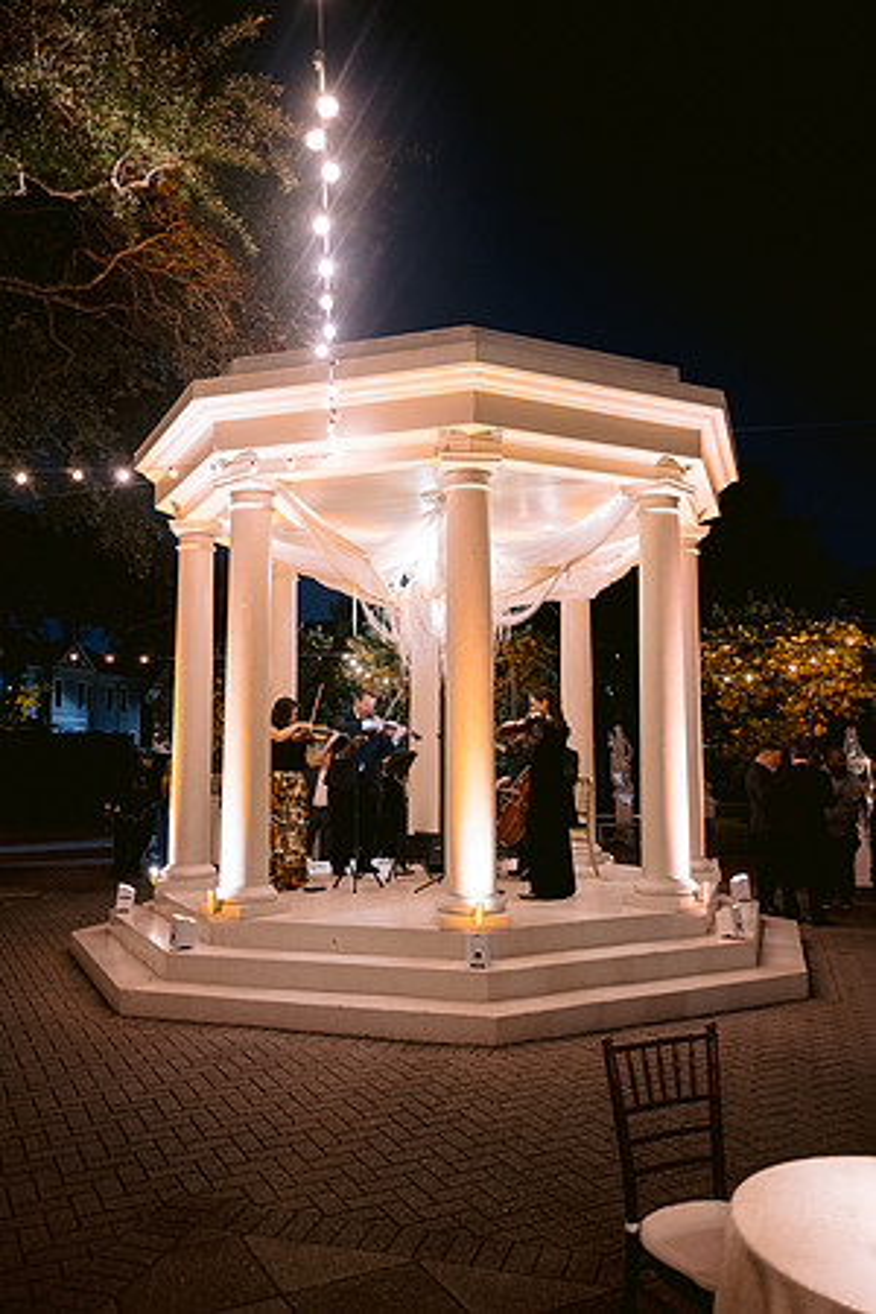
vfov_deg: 65.5
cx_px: 438
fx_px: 1022
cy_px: 657
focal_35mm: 28
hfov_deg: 46.4
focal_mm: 28
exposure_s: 1/20
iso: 1250
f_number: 2.8
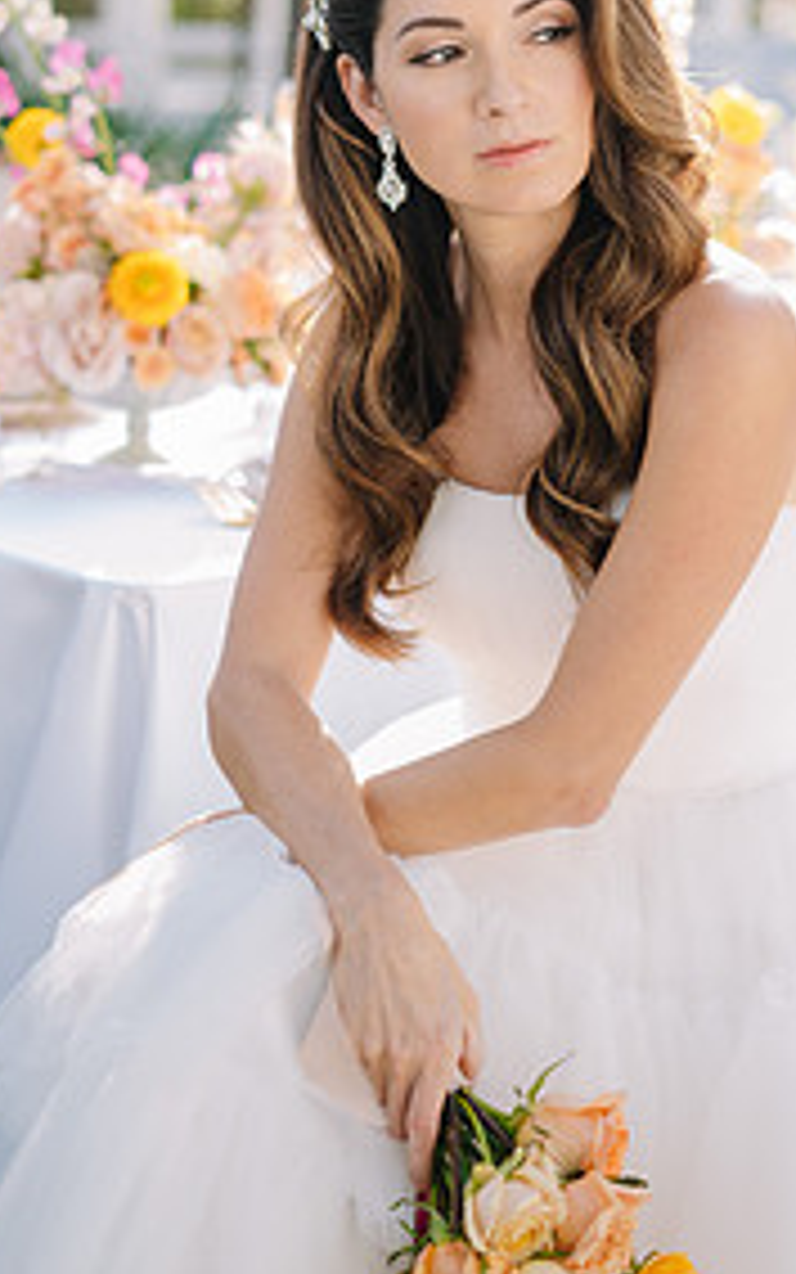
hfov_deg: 16.1
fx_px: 2810
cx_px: 499
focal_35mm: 81
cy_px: 648
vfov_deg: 25.5
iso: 50
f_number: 2.2
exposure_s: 1/200
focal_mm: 50
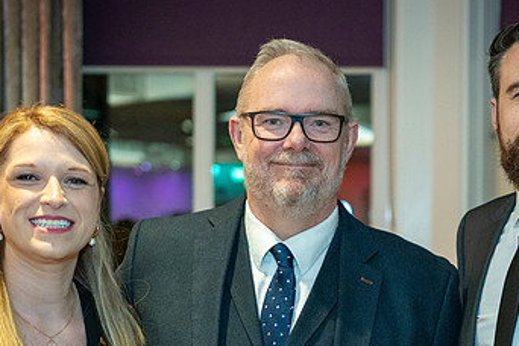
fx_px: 1067
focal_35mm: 74
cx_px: 326
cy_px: 272
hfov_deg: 27.2
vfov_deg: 18.3
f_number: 1.8
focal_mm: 35
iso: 1250
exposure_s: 1/80
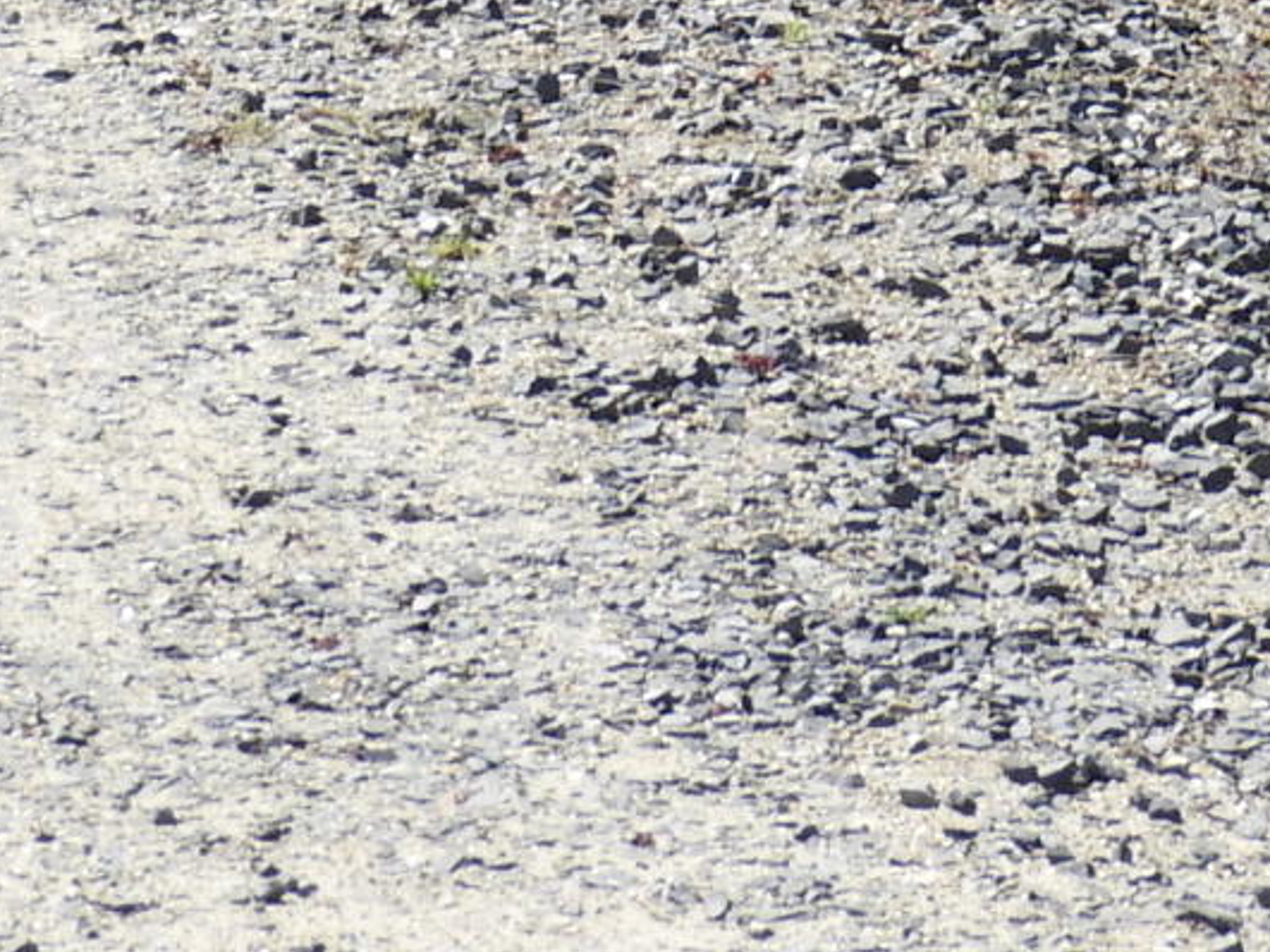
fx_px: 16579
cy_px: -1638
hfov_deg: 4.4
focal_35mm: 452
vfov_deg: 3.2
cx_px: 1507
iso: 100
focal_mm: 14.3
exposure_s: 1/500
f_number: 4.5
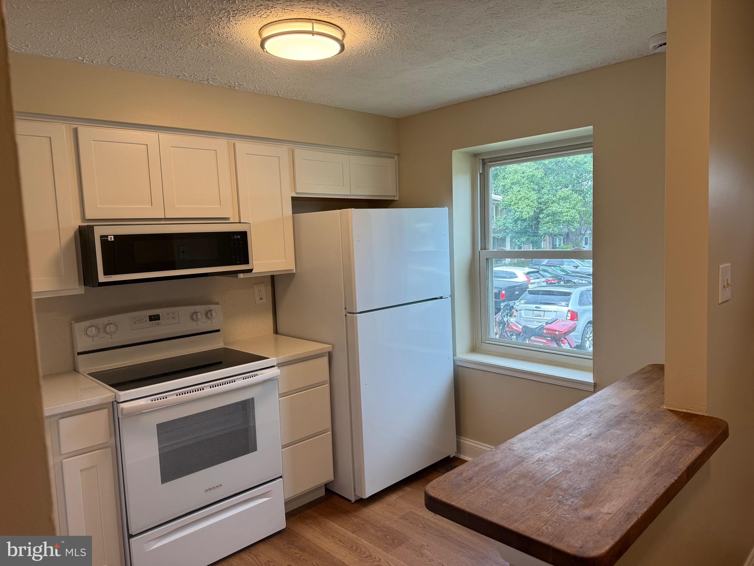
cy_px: 283
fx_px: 523
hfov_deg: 71.6
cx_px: 377
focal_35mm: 24
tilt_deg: -6.4
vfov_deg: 56.8
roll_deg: +2.6
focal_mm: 6.76
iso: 50
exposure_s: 1/137
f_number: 1.78
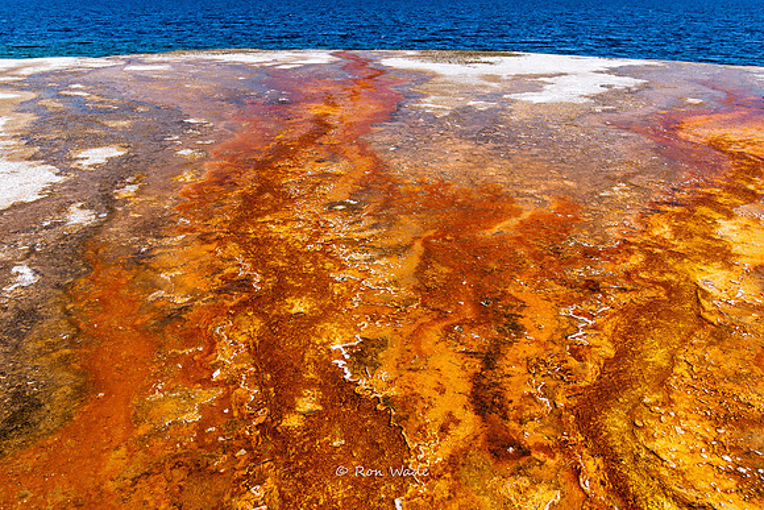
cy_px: 235
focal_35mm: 26
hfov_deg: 68.3
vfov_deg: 48.8
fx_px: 562
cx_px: 346
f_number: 10
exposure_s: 1/250
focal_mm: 24
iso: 100
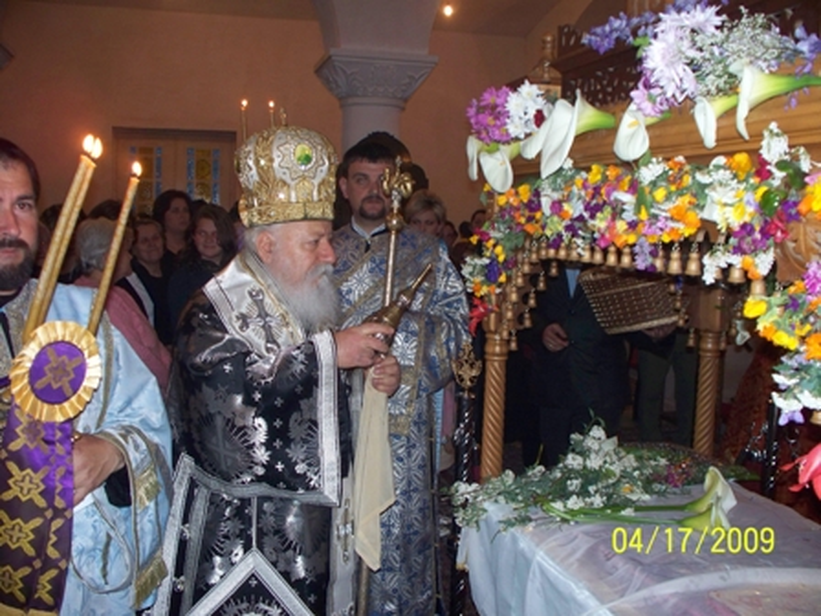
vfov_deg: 39.7
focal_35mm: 36
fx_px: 854
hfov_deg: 51.4
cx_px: 410
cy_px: 308
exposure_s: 1/30
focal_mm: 7.54
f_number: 2.8
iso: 200
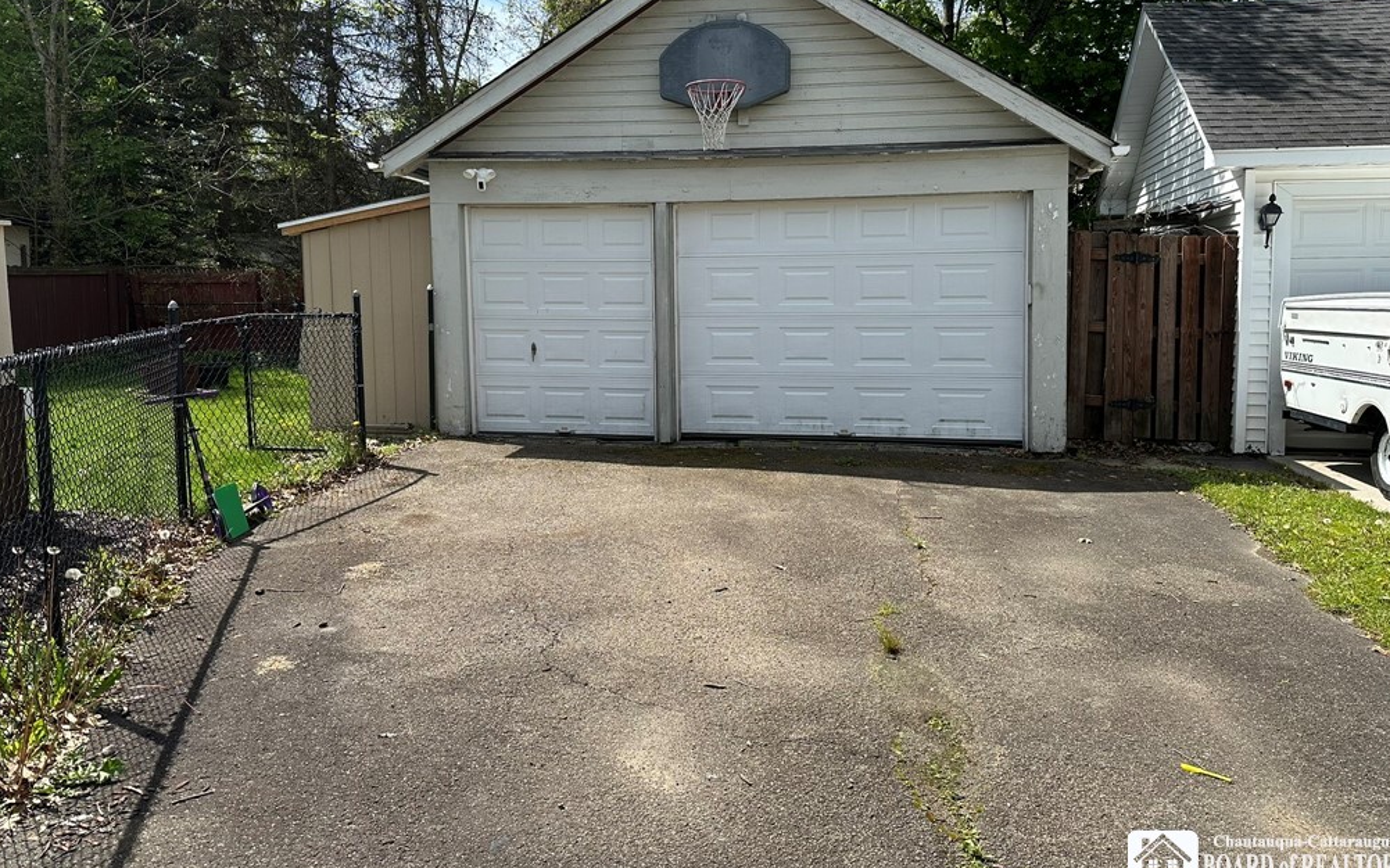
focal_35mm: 26
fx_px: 985
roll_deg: -0.2
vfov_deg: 47.4
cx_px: 701
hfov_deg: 70.4
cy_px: 369
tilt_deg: -6.7
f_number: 1.78
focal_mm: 6.86
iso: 80
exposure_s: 1/2732
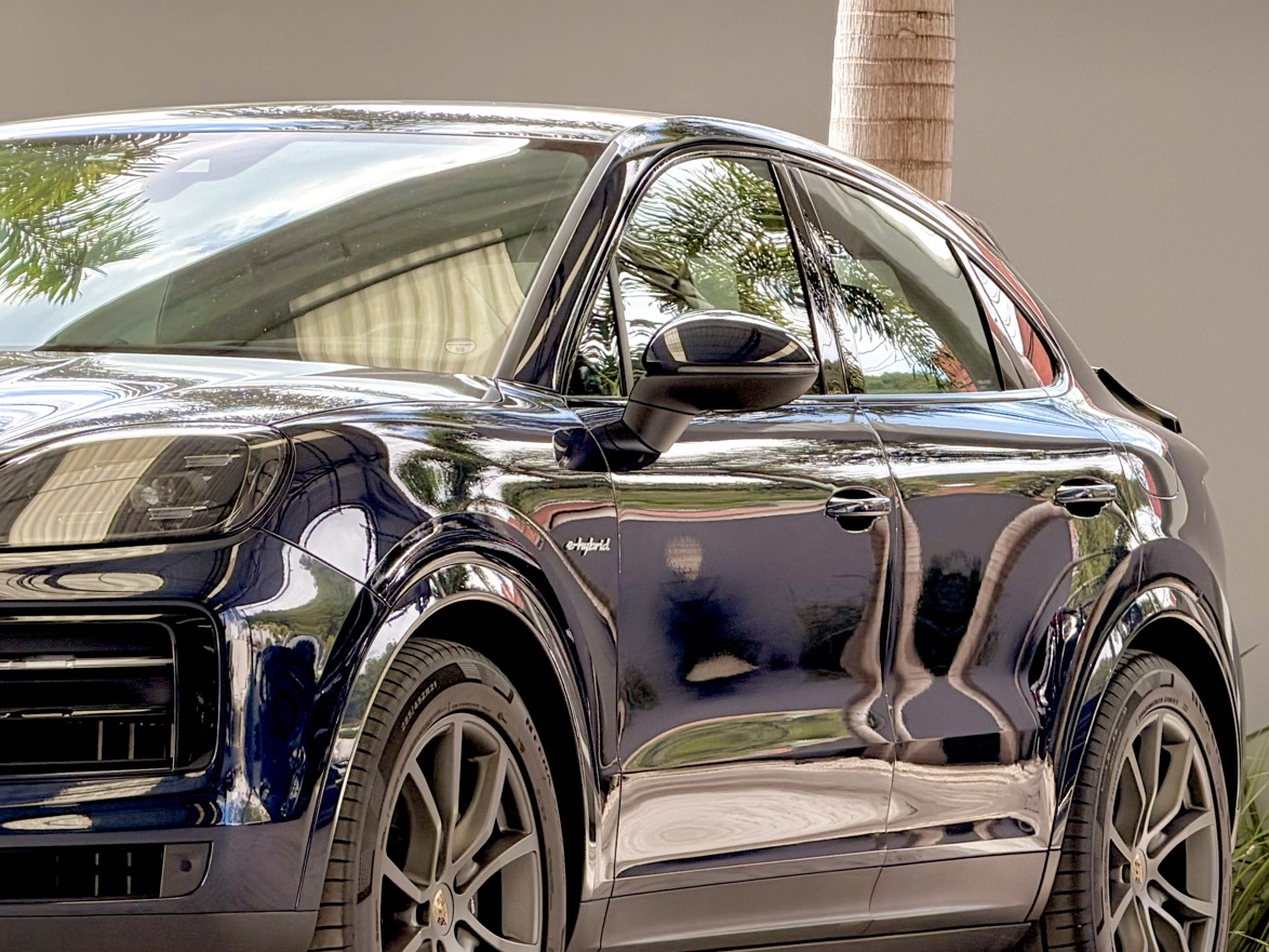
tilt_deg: -1.2
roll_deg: -1.6
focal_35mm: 218
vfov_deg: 6.8
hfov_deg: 9.1
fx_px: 7993
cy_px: 536
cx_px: 298
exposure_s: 1/187
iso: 50
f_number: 2.8
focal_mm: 16.89
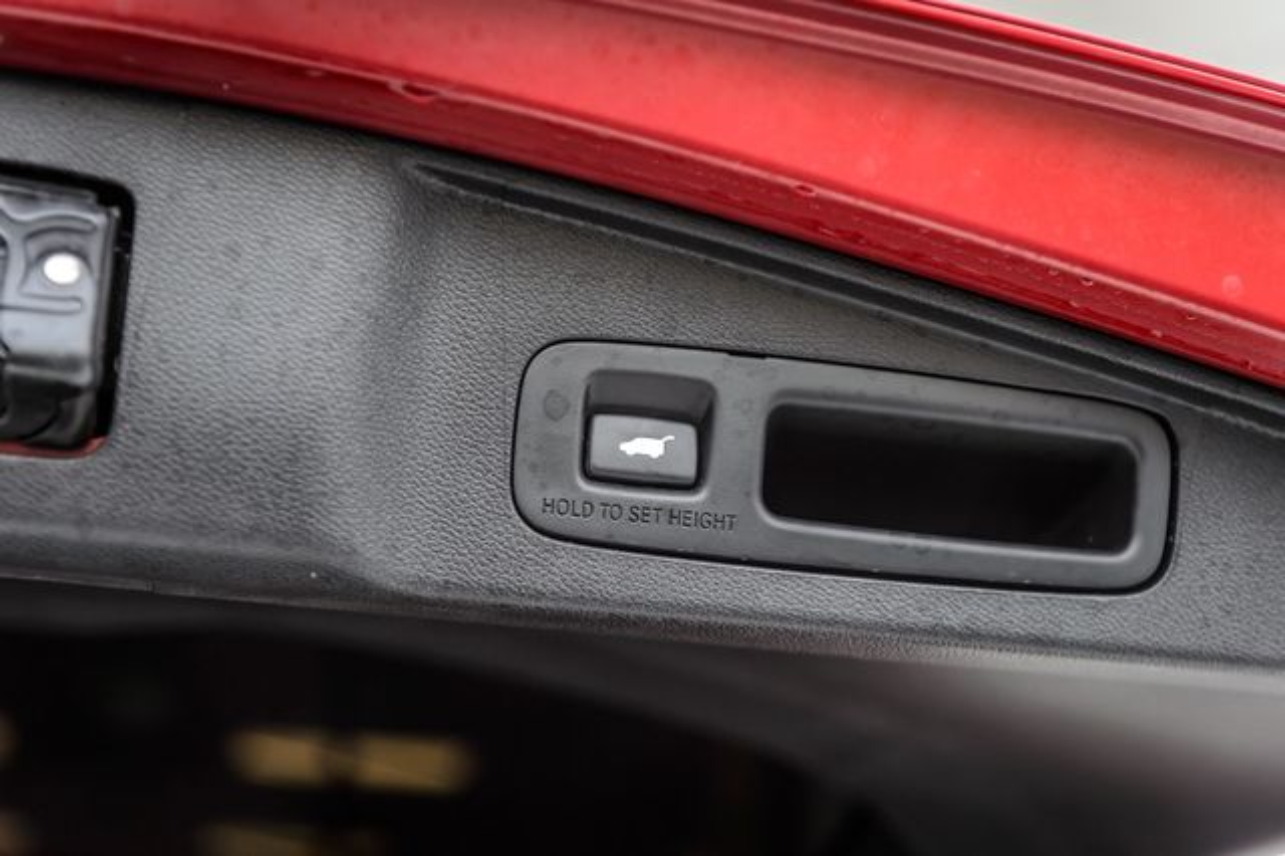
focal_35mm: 60
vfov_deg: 22.6
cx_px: 642
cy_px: 428
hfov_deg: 33.4
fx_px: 2140
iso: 400
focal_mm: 60
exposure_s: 1/125
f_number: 4
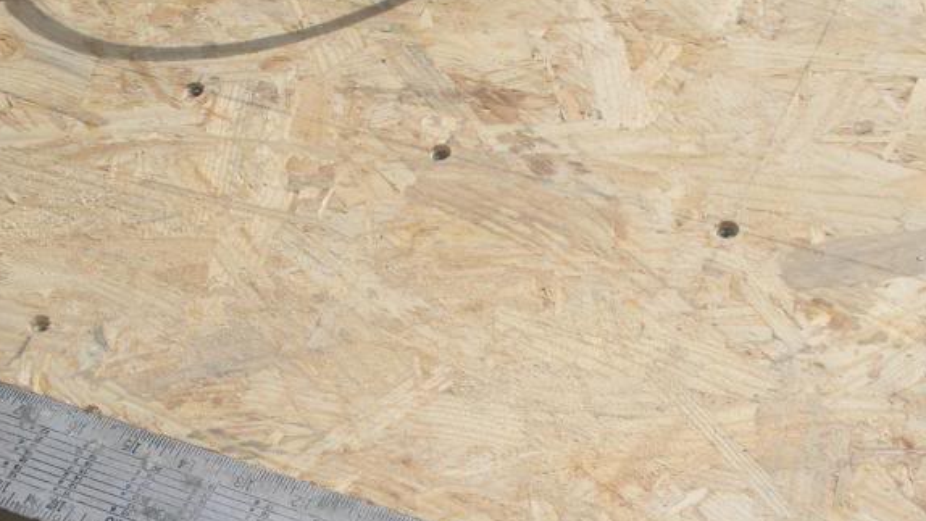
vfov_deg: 17.1
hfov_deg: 29.9
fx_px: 1719
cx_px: 645
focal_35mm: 70
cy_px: 403
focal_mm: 6.3
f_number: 5.6
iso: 64
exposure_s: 1/452
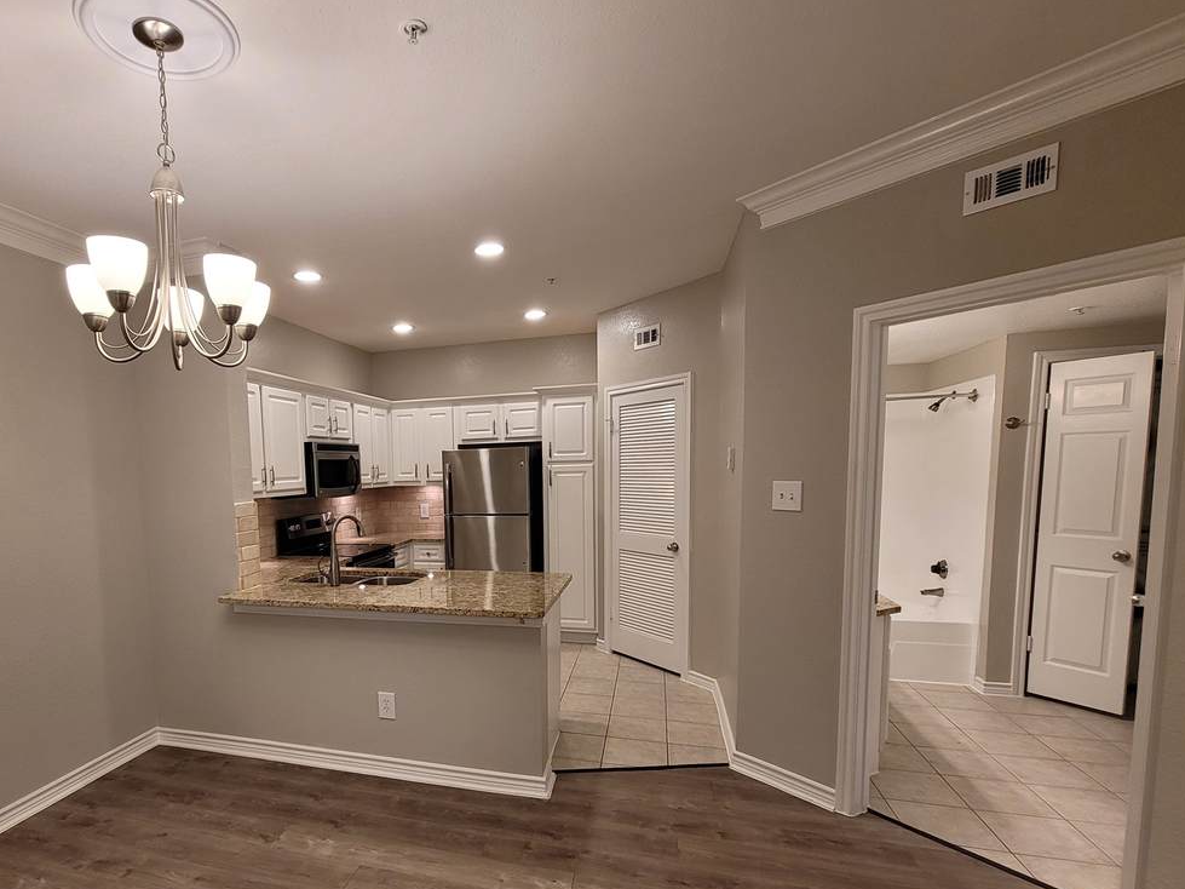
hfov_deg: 89.2
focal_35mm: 17
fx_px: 582
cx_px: 445
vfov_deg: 73.8
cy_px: 539
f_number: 2.2
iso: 125
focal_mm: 2.2
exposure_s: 1/60
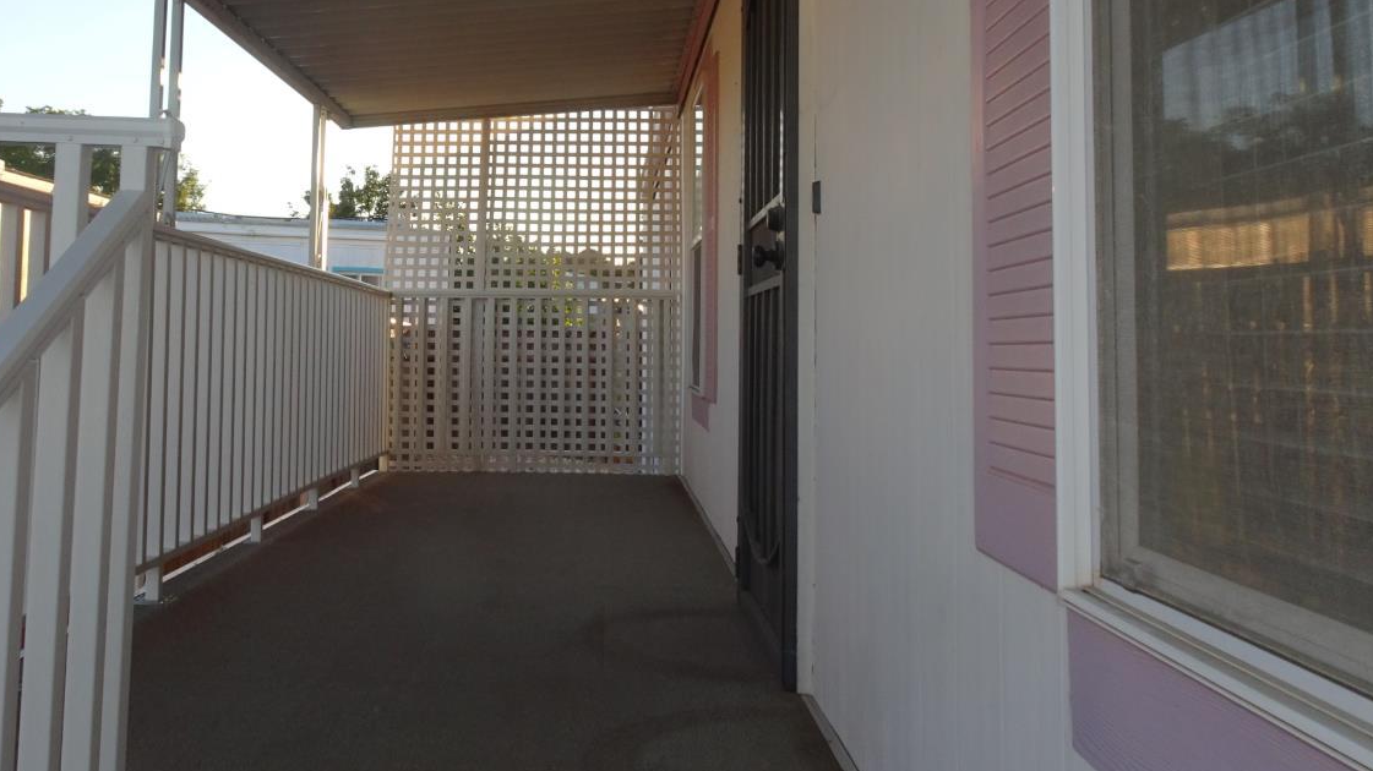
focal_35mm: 35
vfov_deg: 33.4
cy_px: 254
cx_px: 533
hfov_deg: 56.1
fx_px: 1274
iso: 80
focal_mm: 4.1
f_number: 3.5
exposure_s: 1/100
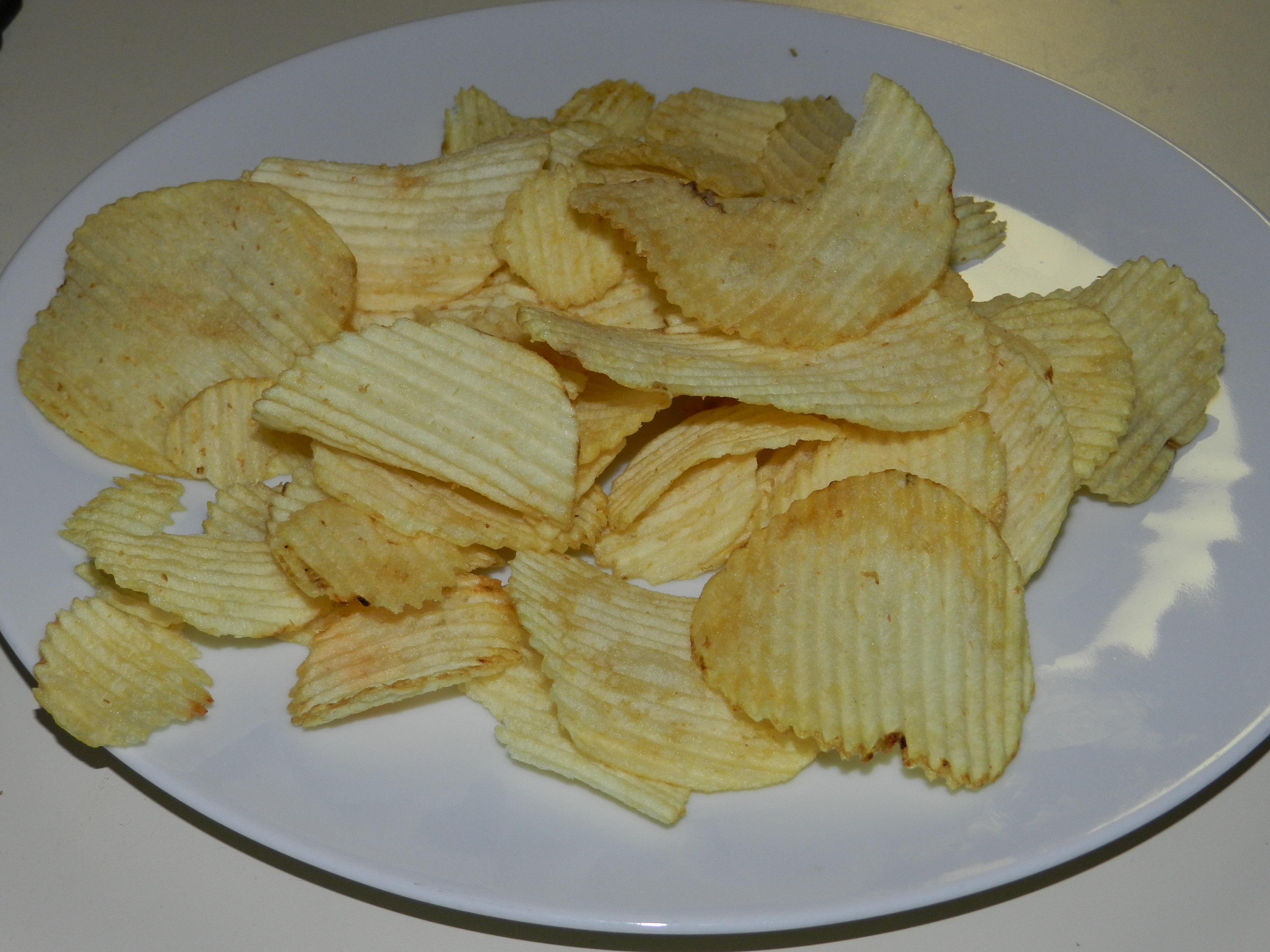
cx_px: 635
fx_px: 2201
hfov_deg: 32.2
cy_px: 476
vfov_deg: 24.4
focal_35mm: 60
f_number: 4.6
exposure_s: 1/30
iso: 200
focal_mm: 10.7
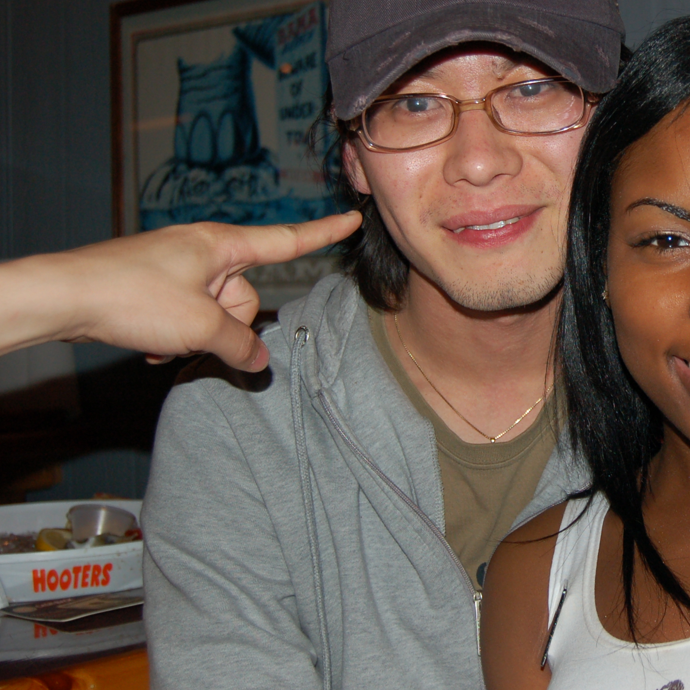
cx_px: 648
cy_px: 227
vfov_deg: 25.2
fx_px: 1534
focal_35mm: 68
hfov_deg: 24.5
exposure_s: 1/60
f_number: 4.2
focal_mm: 26
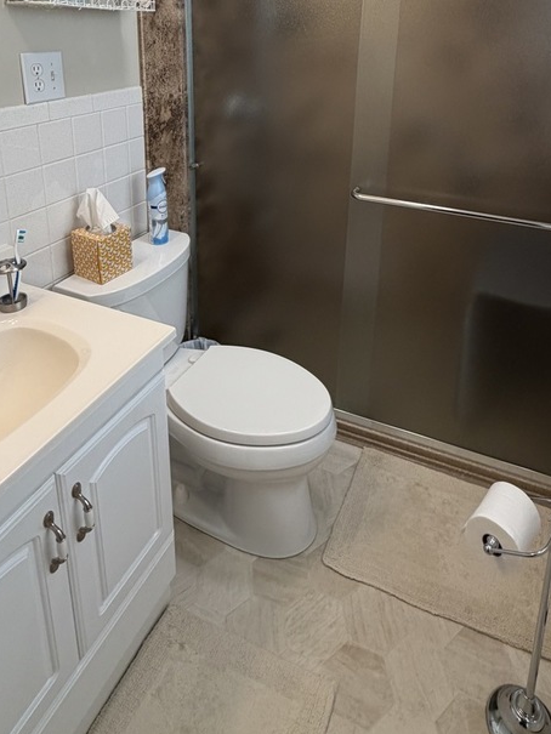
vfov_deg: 64.5
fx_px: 530
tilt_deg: -15.0
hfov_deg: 54.9
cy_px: 170
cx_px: 291
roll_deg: -1.4
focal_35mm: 25
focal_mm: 2.22
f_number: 2.2
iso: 160
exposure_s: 1/120
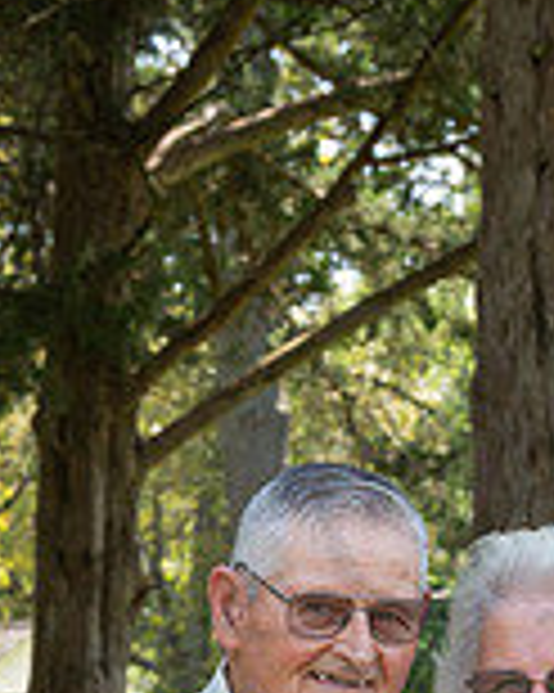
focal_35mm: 176
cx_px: 441
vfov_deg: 10.7
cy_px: 904
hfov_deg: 8.8
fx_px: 3611
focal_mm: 64
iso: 400
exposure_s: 1/125
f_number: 8
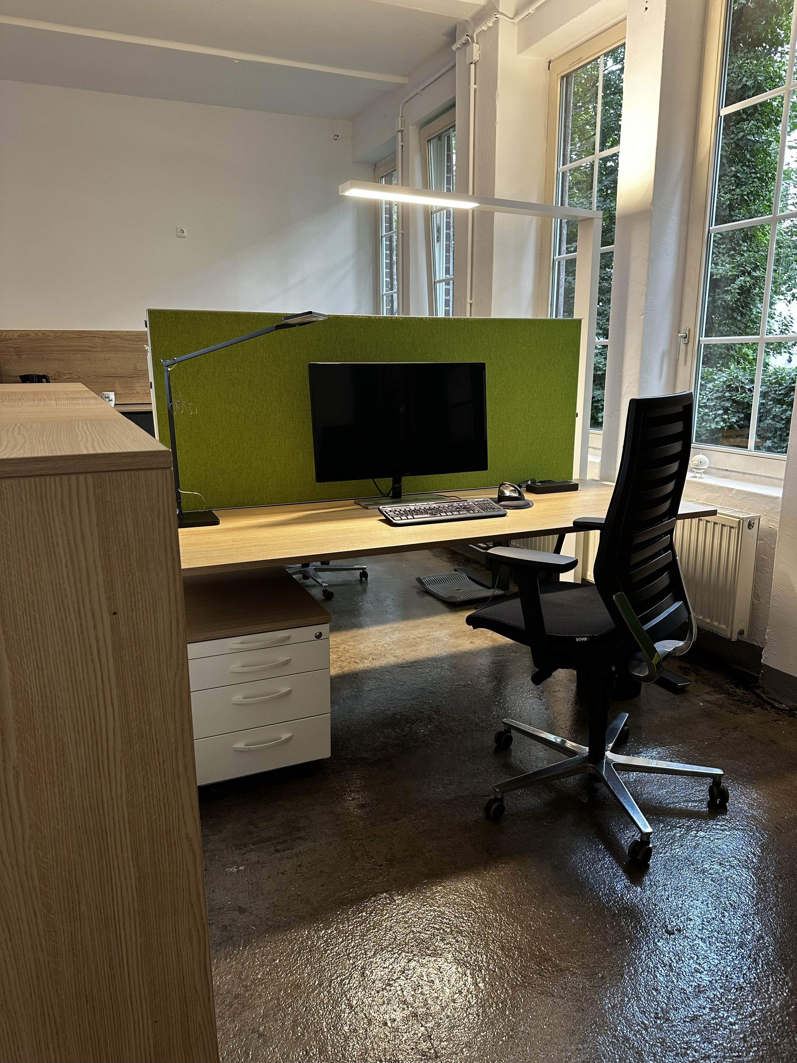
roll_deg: -0.7
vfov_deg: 71.6
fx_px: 737
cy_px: 532
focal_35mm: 24
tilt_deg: -12.6
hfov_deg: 56.8
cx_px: 398
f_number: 1.78
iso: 125
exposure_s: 1/50
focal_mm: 6.86
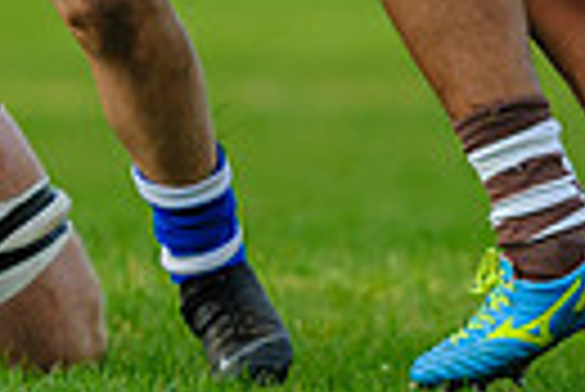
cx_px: -3
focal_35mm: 2419
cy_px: -385
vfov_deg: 0.6
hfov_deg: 0.9
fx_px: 39352
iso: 1250
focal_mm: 420
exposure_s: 1/1500
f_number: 4.8
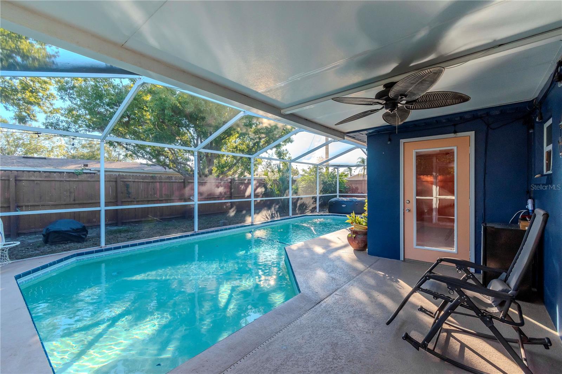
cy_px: 187
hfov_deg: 100.4
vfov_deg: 77.3
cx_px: 281
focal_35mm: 15
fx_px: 234
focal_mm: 10
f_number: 7.1
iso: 500
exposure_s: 1/200
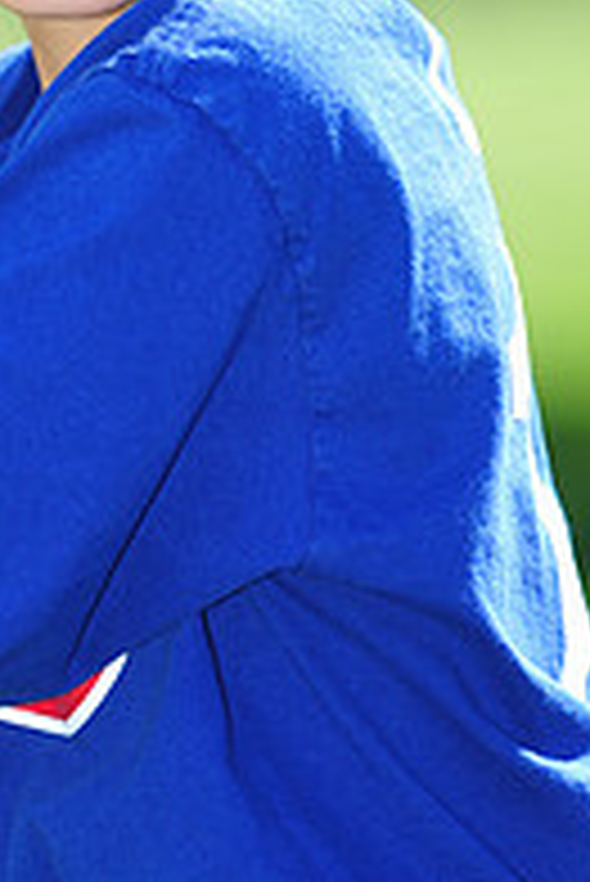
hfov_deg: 2.3
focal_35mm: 591
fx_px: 14502
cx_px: 32
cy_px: -171
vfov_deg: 3.5
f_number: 4.5
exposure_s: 1/640
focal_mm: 200
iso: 200
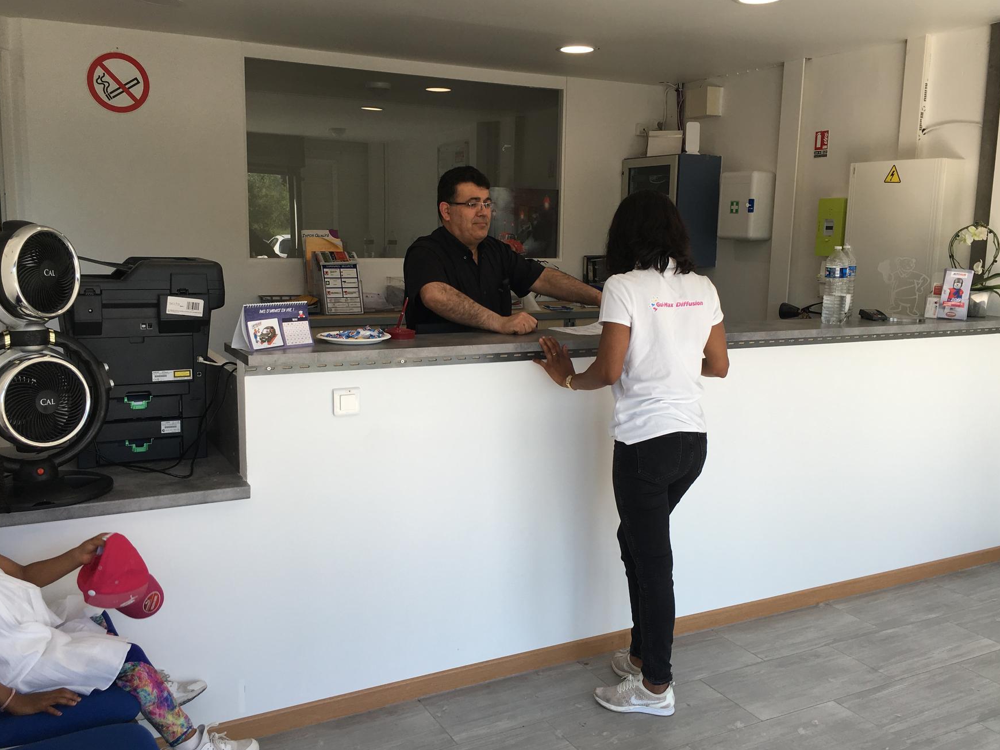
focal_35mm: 32
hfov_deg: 56.8
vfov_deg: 44.2
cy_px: 366
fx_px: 924
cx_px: 510
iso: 25
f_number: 2.2
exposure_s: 1/202
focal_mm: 4.15
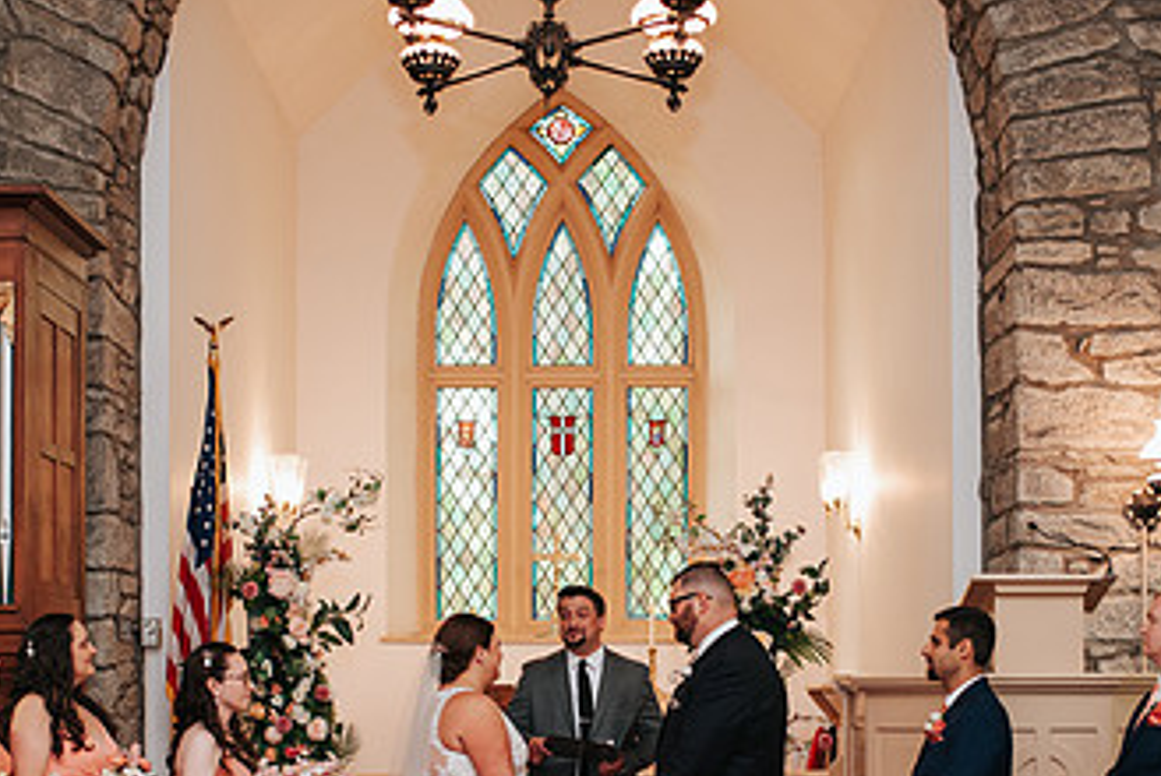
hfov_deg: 31.9
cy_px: 675
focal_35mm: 63
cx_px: 576
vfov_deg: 21.2
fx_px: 2033
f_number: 2.8
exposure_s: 1/200
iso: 1000
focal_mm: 35
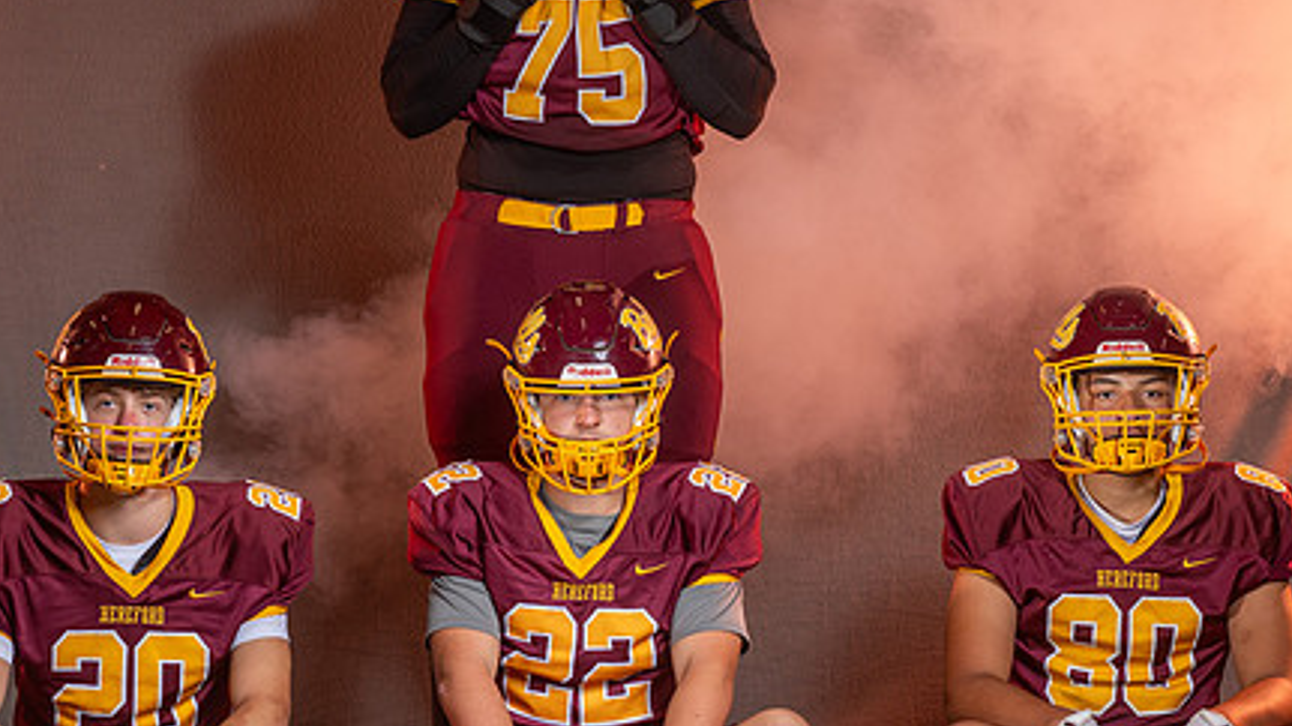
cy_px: 205
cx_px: 649
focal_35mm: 158
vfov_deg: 7.7
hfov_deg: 13.6
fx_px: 5411
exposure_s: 1/160
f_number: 4.5
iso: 80
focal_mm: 70
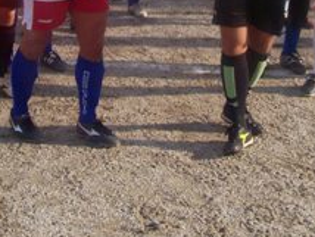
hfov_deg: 20.6
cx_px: 180
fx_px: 865
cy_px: -88
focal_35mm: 95
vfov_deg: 14.8
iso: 80
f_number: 2.7
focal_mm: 5.6
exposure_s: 1/581
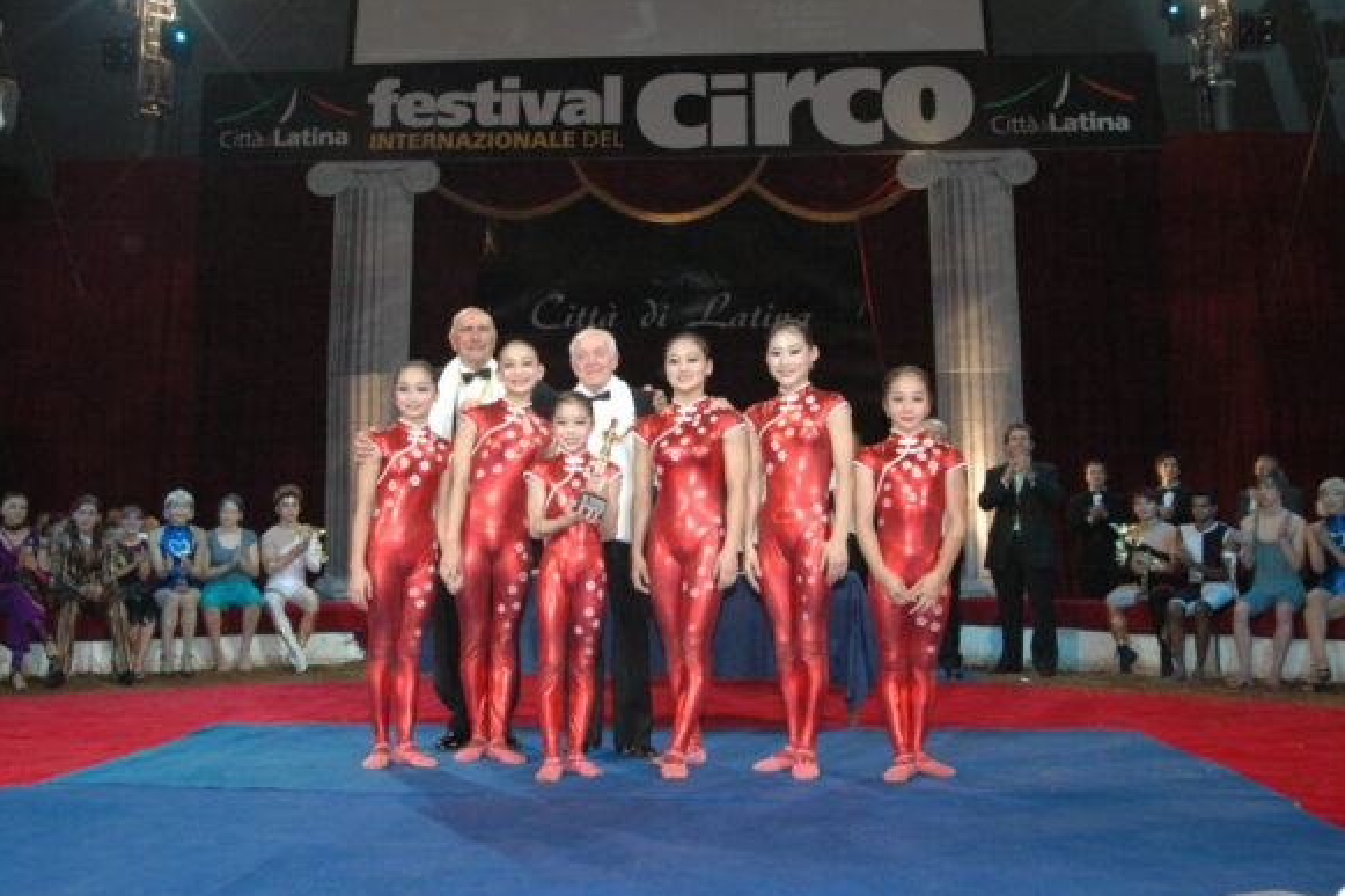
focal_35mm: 31
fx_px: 1158
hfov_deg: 60.3
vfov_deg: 42.3
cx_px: 653
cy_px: 454
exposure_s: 1/125
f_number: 6.3
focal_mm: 20
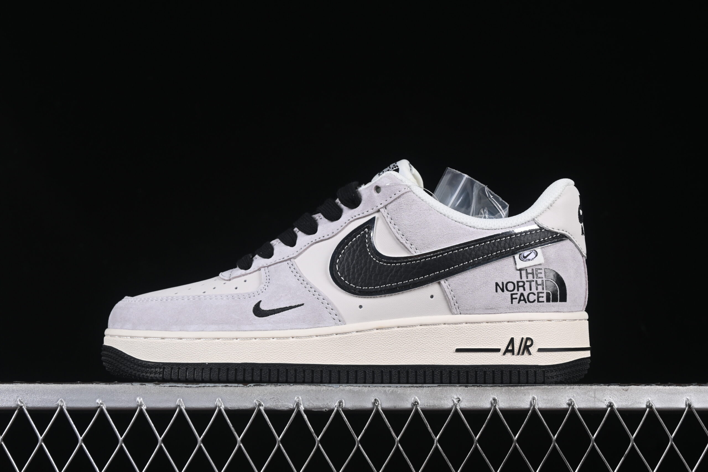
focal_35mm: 75
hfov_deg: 27.0
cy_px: 236
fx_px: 1475
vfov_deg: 18.2
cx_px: 354
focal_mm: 50
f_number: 8
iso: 160
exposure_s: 1/80
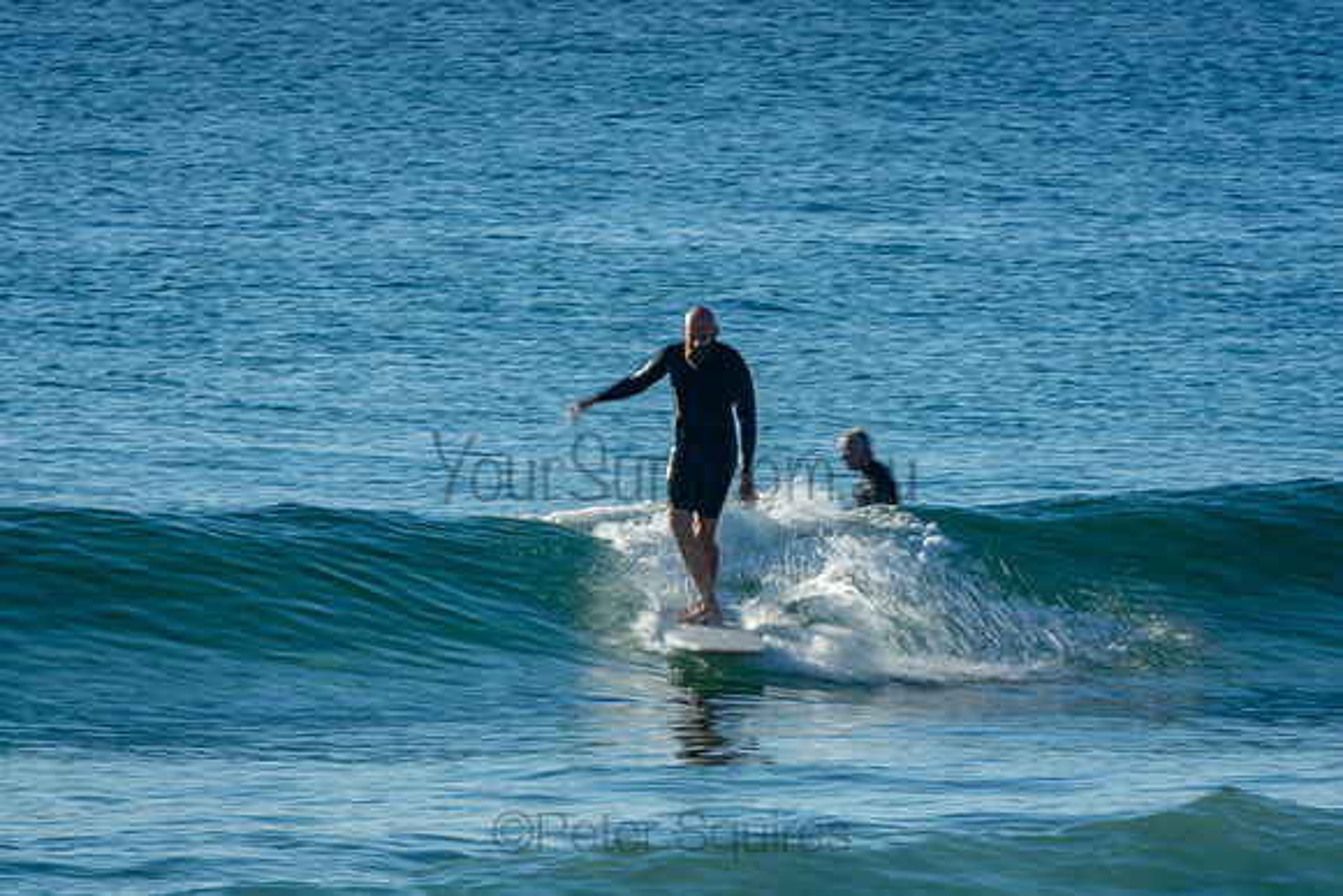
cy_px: 448
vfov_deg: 2.3
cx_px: 672
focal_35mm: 600
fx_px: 22388
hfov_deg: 3.4
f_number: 22
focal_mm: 400
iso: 100
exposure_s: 1/30
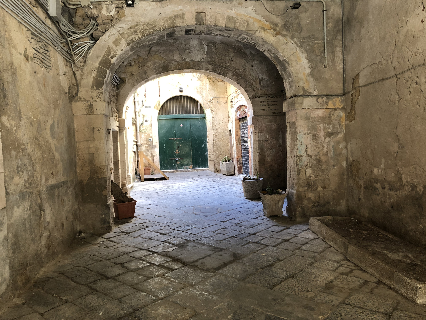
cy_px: 160
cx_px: 213
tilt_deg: -1.7
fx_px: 345
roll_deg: +2.9
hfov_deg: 63.4
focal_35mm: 28
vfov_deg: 49.7
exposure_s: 1/20
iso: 40
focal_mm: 4
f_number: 1.8
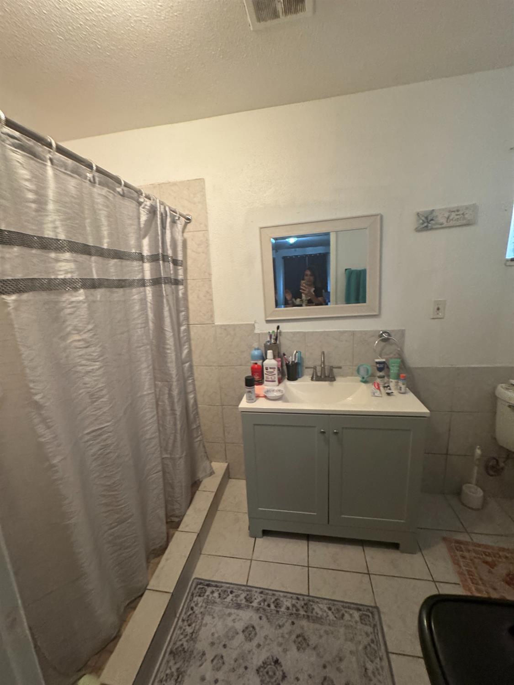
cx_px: 257
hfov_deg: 85.7
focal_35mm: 14
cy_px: 342
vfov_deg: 102.1
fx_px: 277
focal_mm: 2.22
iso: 400
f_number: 2.2
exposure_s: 1/60
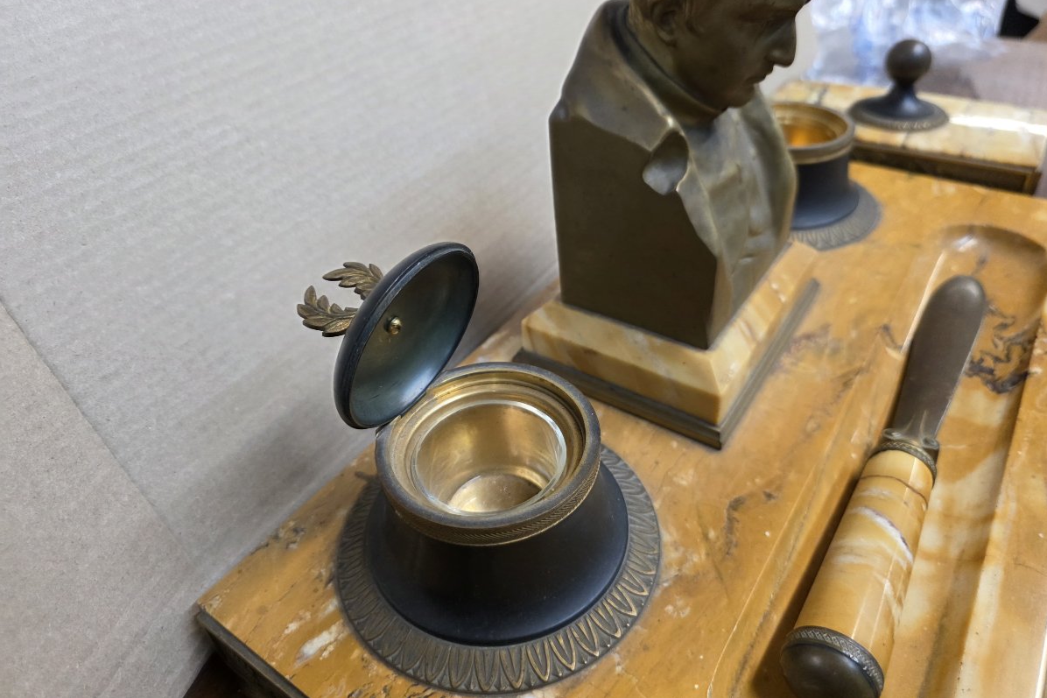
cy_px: 306
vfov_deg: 53.0
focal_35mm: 24
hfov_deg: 73.8
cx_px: 524
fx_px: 698
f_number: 1.7
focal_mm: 6.3
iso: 320
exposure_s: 1/100
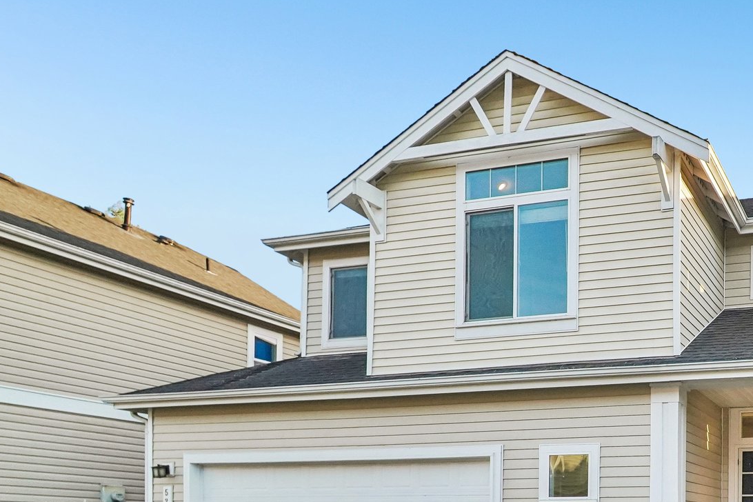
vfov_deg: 42.6
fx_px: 627
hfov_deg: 58.2
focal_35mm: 30
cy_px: 358
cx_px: 579
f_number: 8
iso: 1600
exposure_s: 1/400
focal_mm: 16
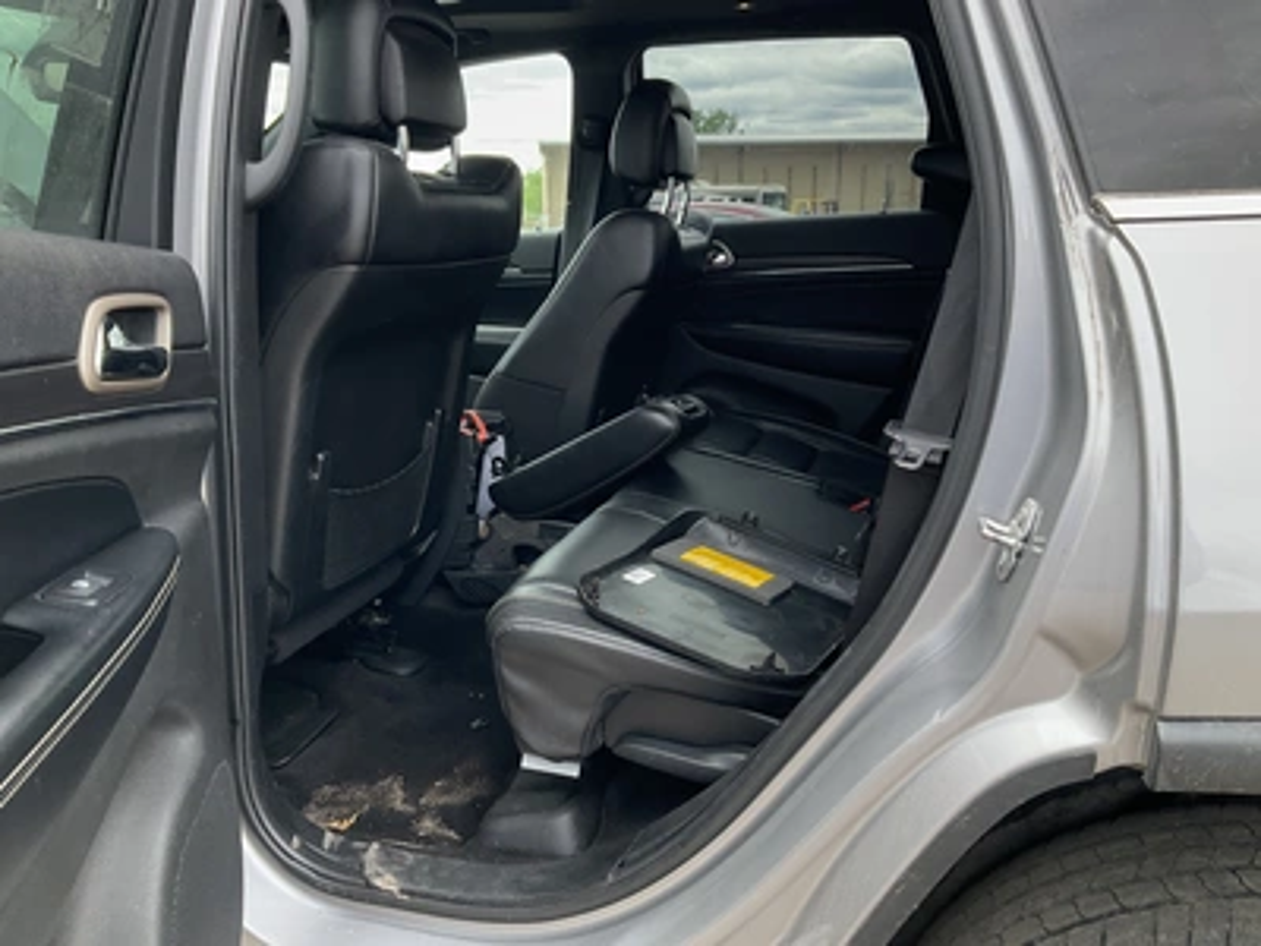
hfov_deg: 61.7
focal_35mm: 29
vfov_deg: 48.2
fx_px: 1056
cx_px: 630
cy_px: 473
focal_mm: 3
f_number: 1.8
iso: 25
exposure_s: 1/222
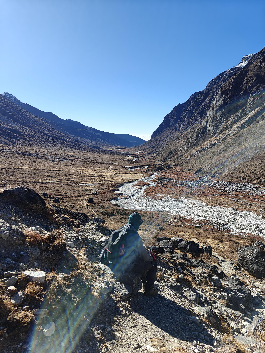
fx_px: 235
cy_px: 176
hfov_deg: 58.9
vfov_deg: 73.9
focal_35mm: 23
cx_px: 132
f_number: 1.7
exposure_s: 1/882
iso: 50
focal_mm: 6.06
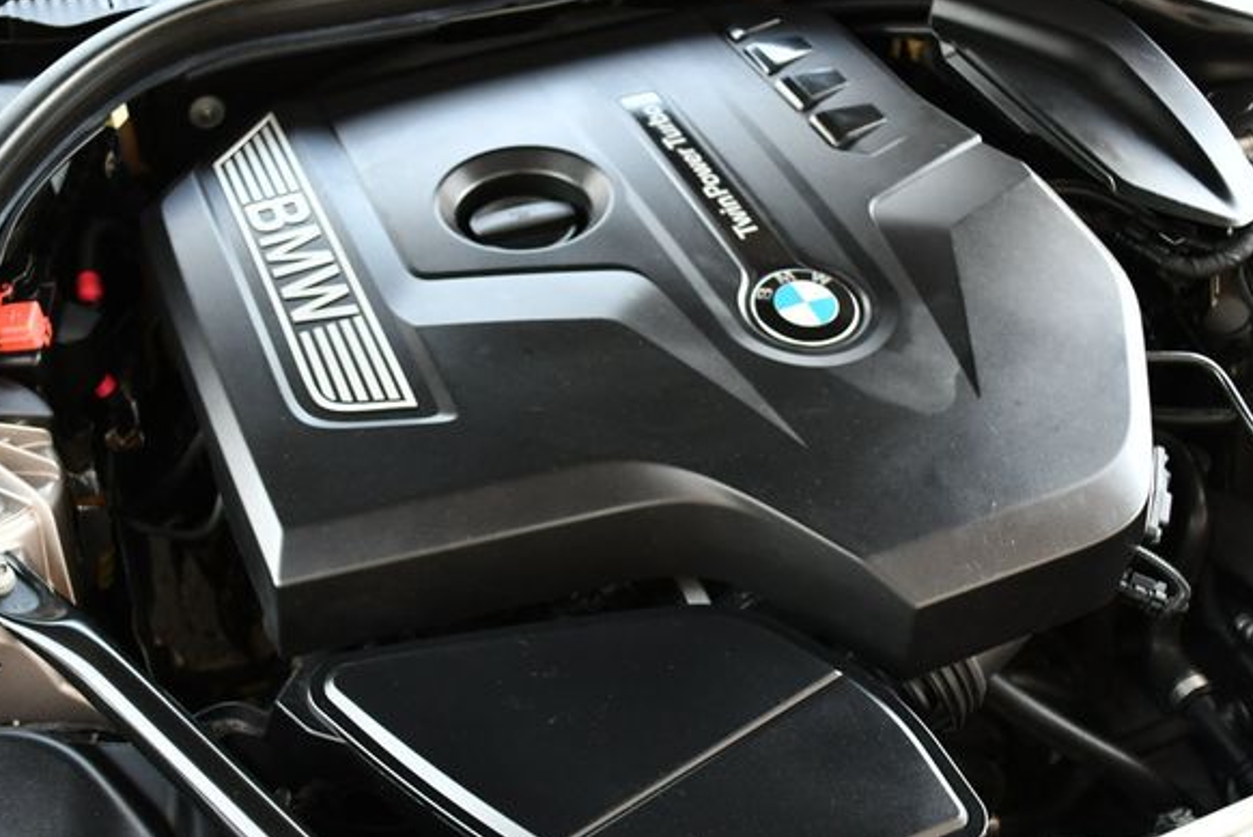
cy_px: 381
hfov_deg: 44.4
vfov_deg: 30.5
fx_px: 1533
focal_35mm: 44
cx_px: 588
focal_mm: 20
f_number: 3.8
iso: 800
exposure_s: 1/160
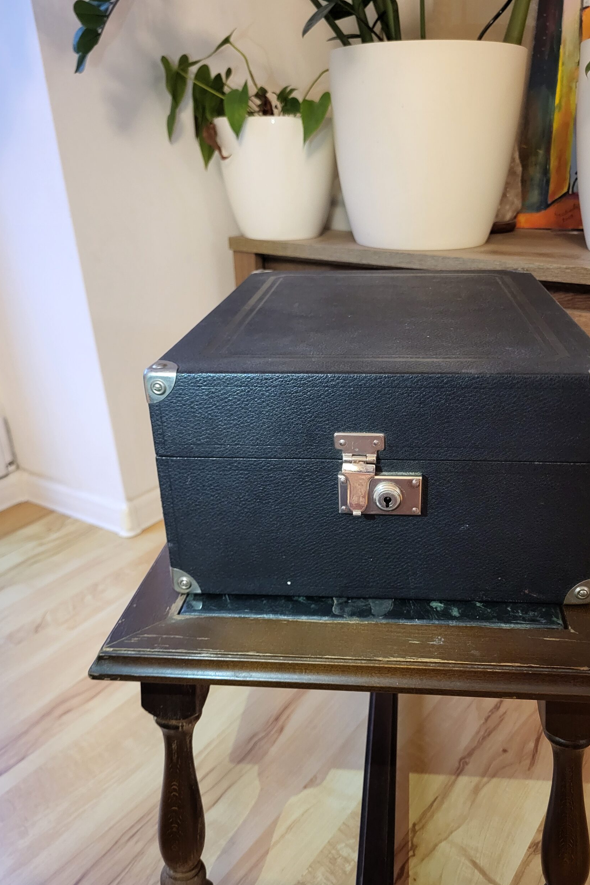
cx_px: 342
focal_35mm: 28
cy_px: 452
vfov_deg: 65.5
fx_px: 688
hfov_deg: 46.2
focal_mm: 5.4
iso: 800
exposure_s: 1/50
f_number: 1.8
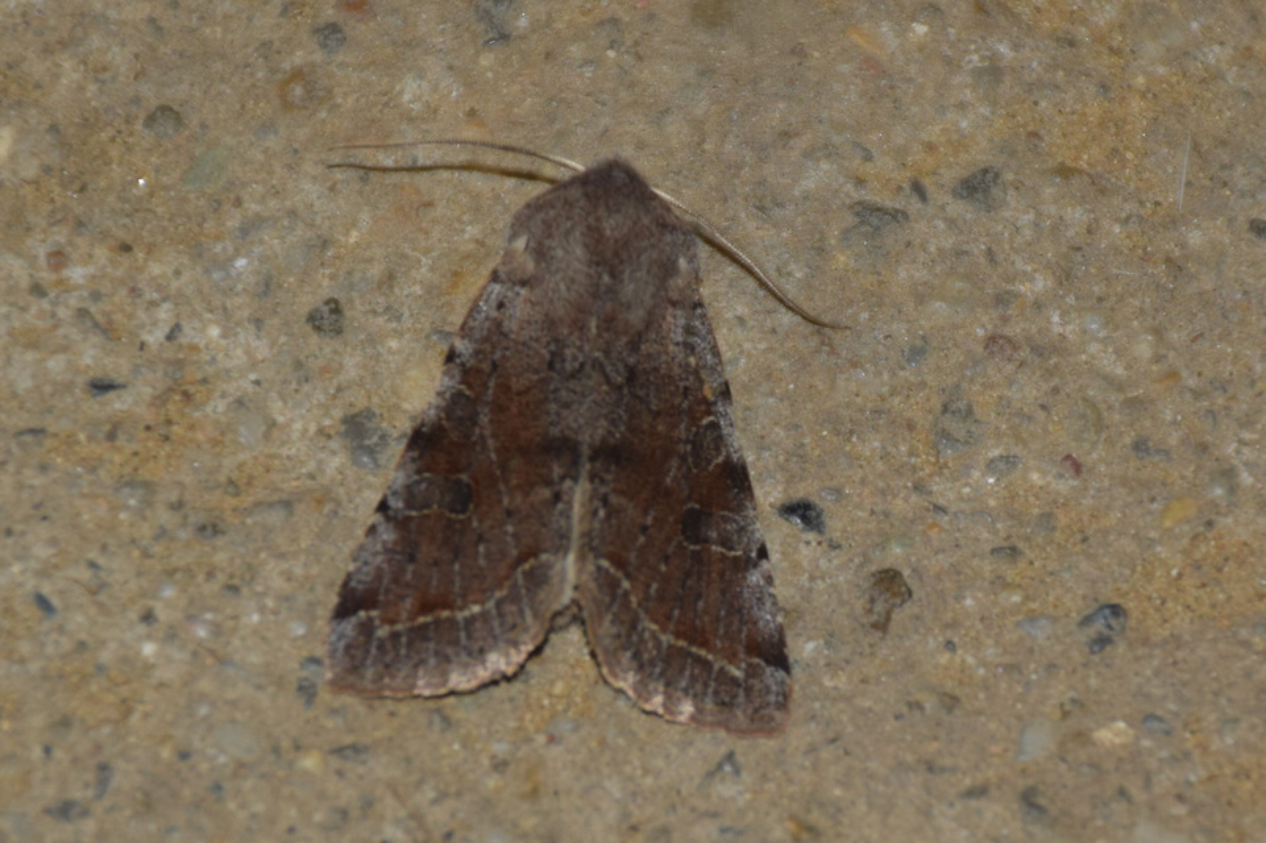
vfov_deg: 6.5
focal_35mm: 210
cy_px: 422
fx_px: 7382
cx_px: 633
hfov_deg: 9.8
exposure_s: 1/60
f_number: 5.6
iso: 320
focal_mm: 140
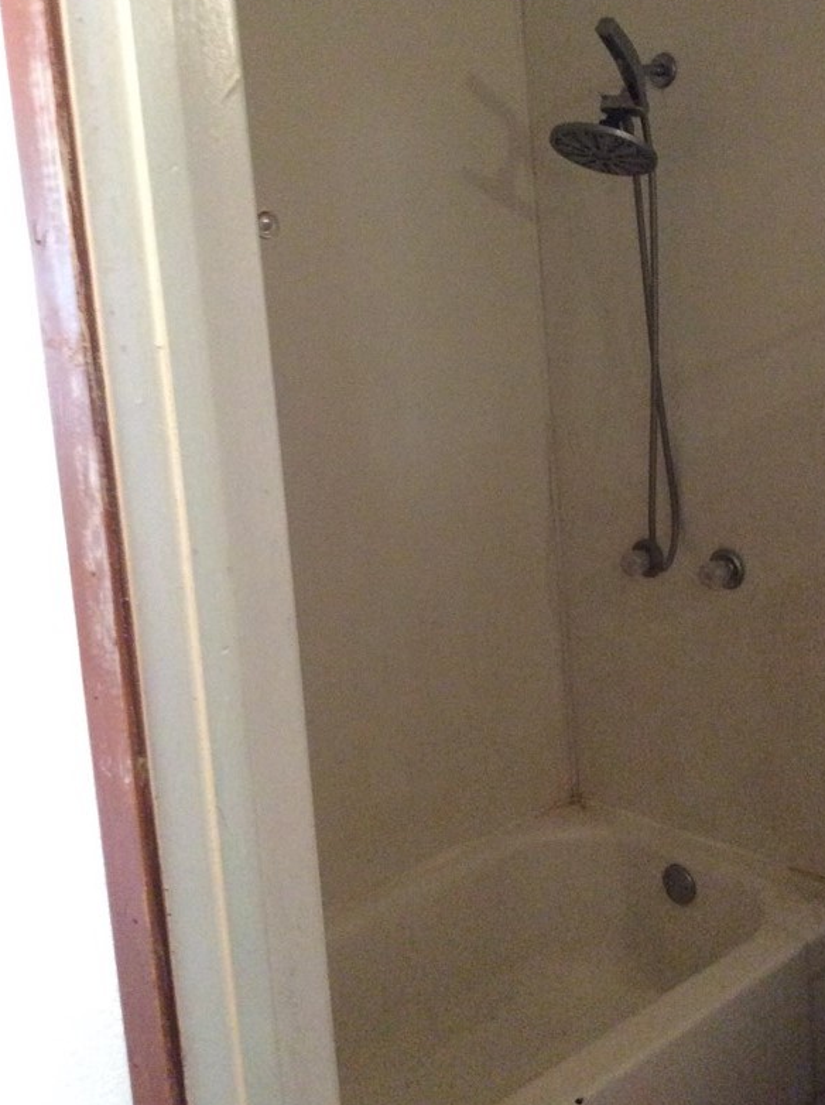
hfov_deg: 34.1
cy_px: 478
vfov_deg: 44.7
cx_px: 526
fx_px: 1338
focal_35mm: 42
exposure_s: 1/20
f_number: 2.4
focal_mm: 3.3
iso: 320
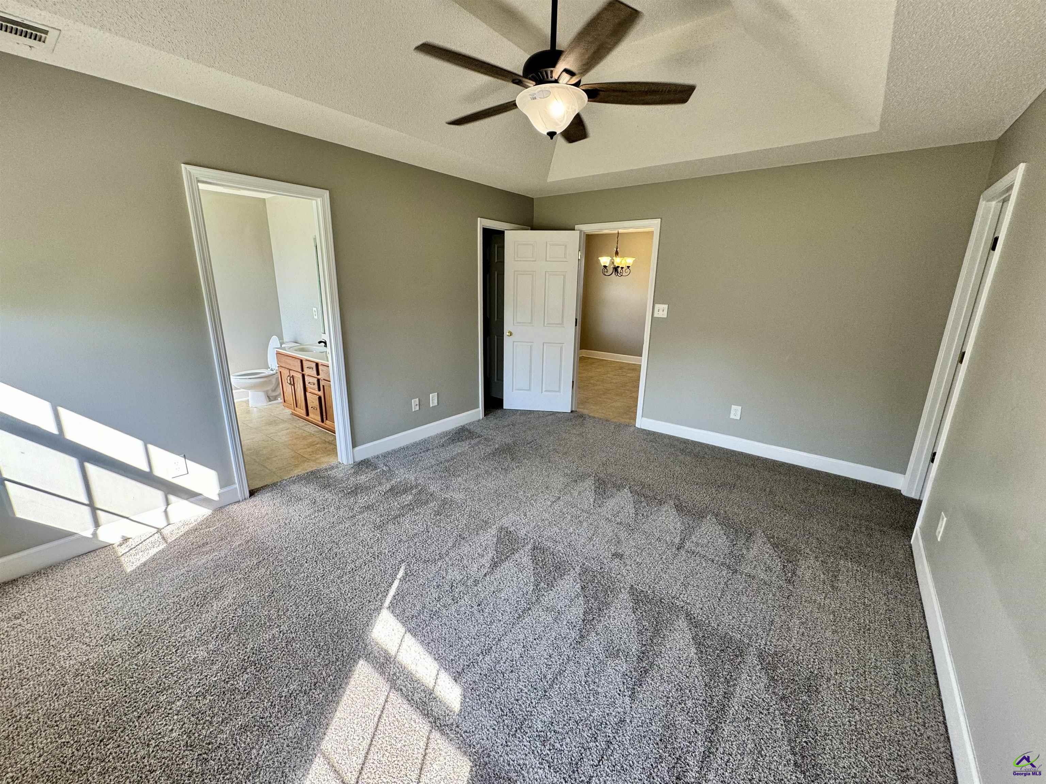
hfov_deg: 102.1
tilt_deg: -13.7
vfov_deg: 85.7
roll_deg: -1.6
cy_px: 392
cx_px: 523
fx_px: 423
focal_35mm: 14
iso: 100
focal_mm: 2.22
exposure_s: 1/99
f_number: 2.2
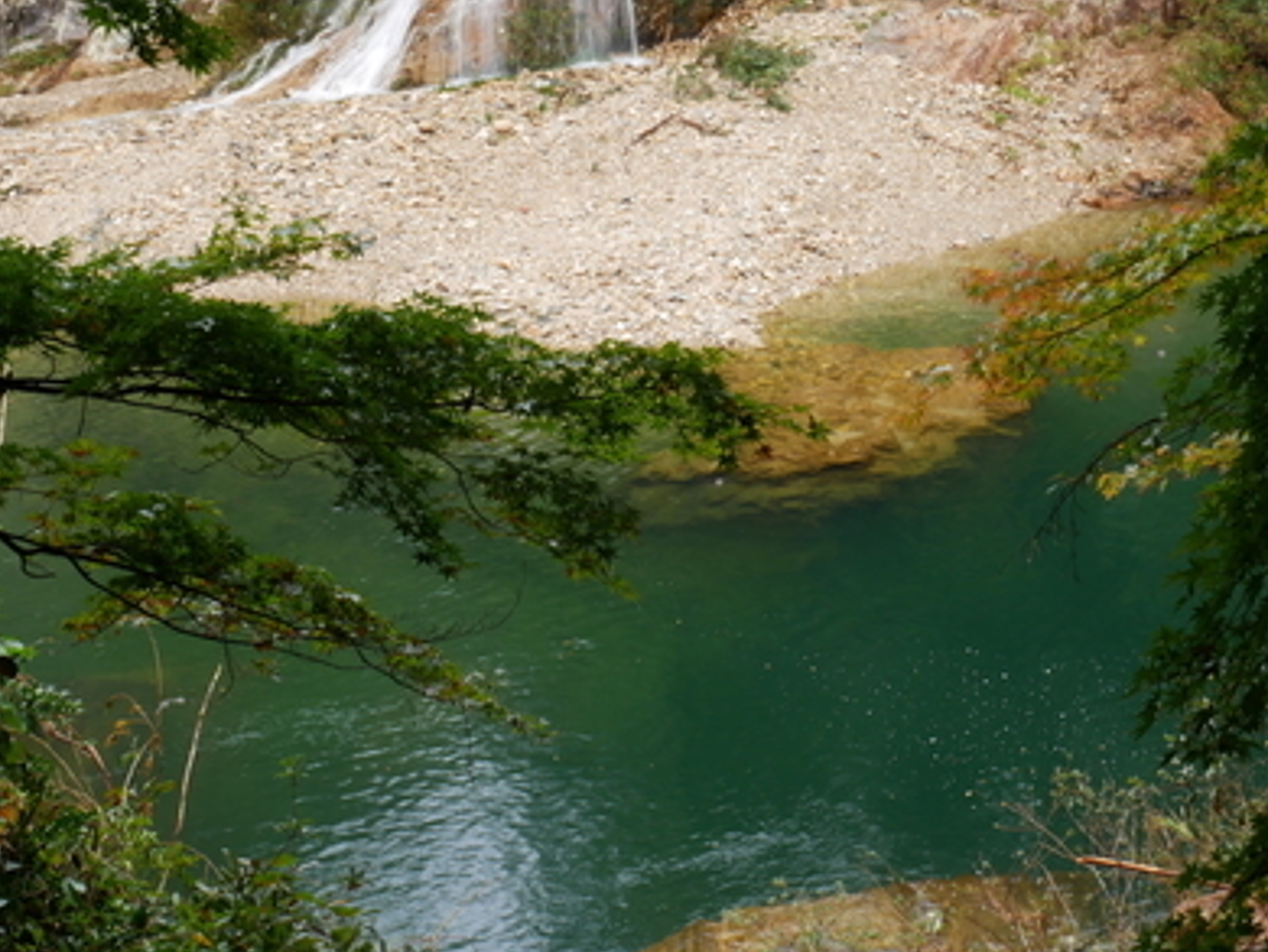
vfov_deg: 17.7
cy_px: 271
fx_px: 3042
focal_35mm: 83
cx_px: 657
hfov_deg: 23.5
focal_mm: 27
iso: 200
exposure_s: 1/8
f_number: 18
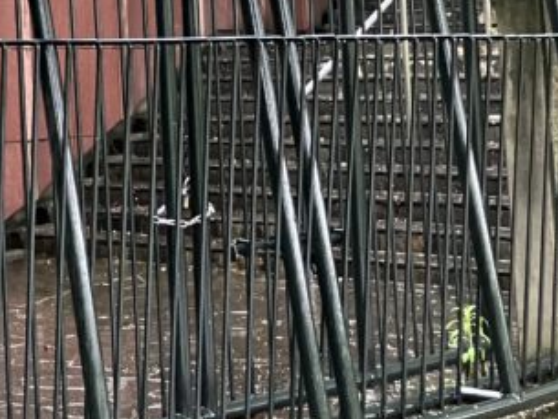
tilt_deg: +4.8
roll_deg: +1.9
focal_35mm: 94
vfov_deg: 15.3
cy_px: -35
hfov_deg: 18.4
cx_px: -295
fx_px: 1516
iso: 200
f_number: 1.8
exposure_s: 1/60
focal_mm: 3.99
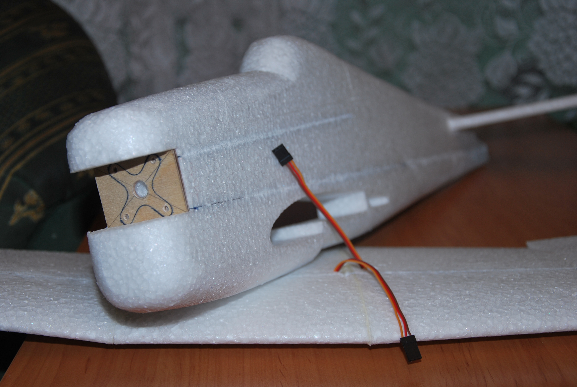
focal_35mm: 63
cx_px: 288
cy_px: 194
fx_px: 1012
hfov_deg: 31.8
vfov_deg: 21.7
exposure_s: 1/60
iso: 200
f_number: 4.8
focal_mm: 42
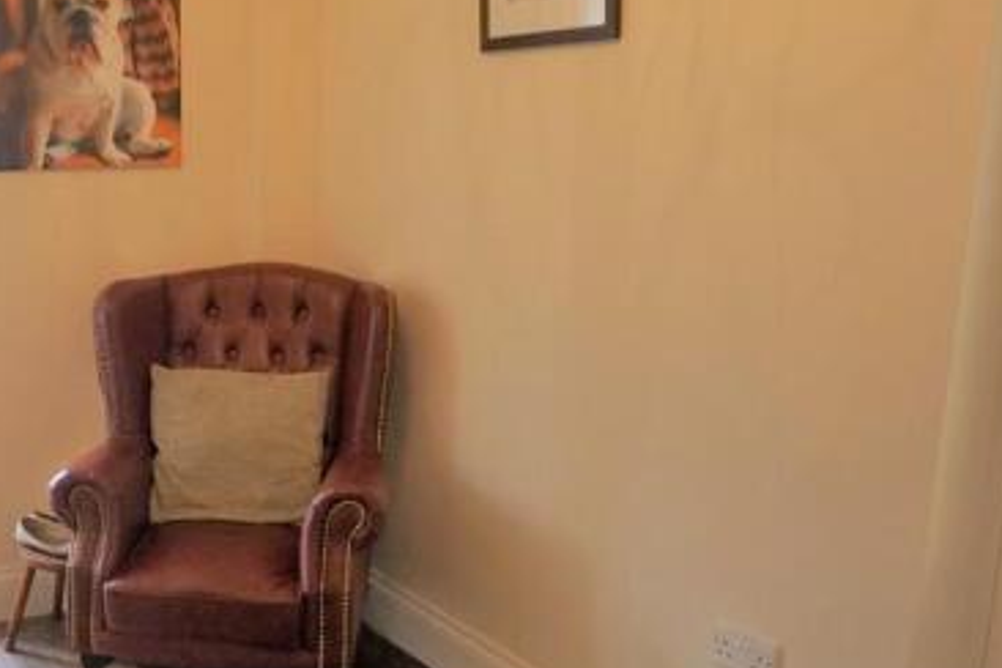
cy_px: 379
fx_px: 1197
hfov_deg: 43.0
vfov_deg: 31.1
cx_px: 181
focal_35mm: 43
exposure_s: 1/160
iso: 800
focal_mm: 16
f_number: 4
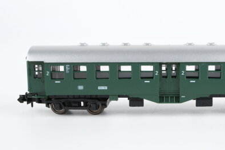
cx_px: 162
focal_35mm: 69
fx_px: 431
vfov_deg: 19.8
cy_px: 74
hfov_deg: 28.9
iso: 320
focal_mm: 30
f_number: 7.1
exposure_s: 1/125
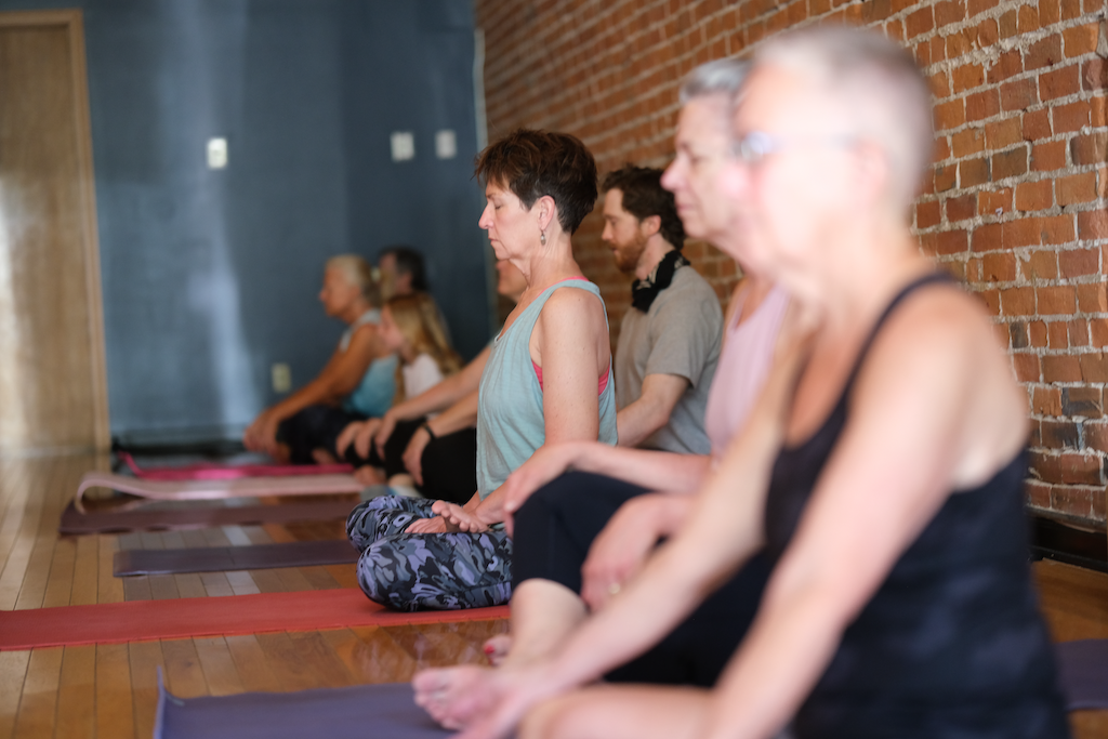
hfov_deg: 24.2
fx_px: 2586
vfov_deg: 16.3
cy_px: 370
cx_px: 554
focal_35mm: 84
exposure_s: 1/125
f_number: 1.2
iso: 640
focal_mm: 56
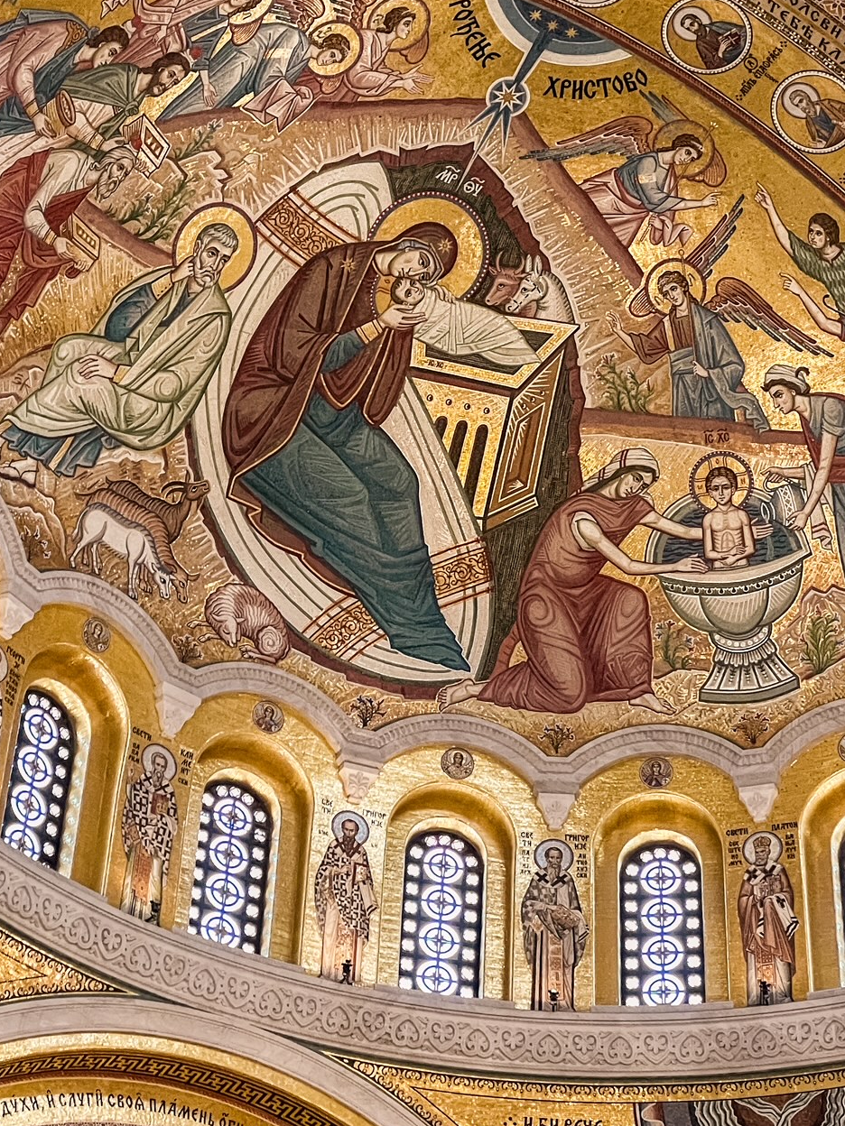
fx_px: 2734
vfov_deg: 23.3
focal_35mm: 84
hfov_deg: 17.6
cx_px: 445
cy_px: 573
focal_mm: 6
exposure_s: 1/50
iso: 250
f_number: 2
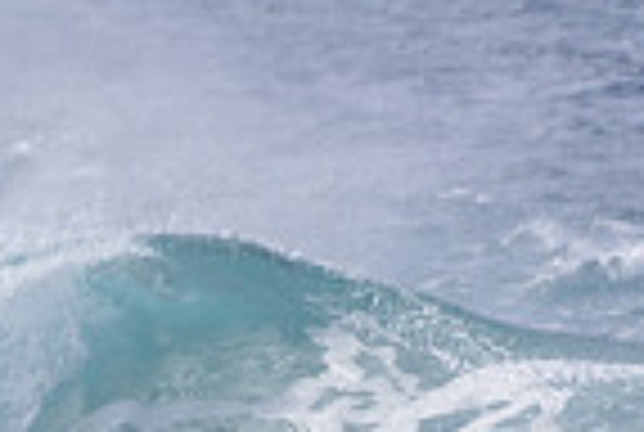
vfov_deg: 0.5
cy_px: 560
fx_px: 54406
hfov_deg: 0.7
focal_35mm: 3035
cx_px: -324
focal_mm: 500
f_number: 5.6
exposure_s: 1/2000
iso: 180
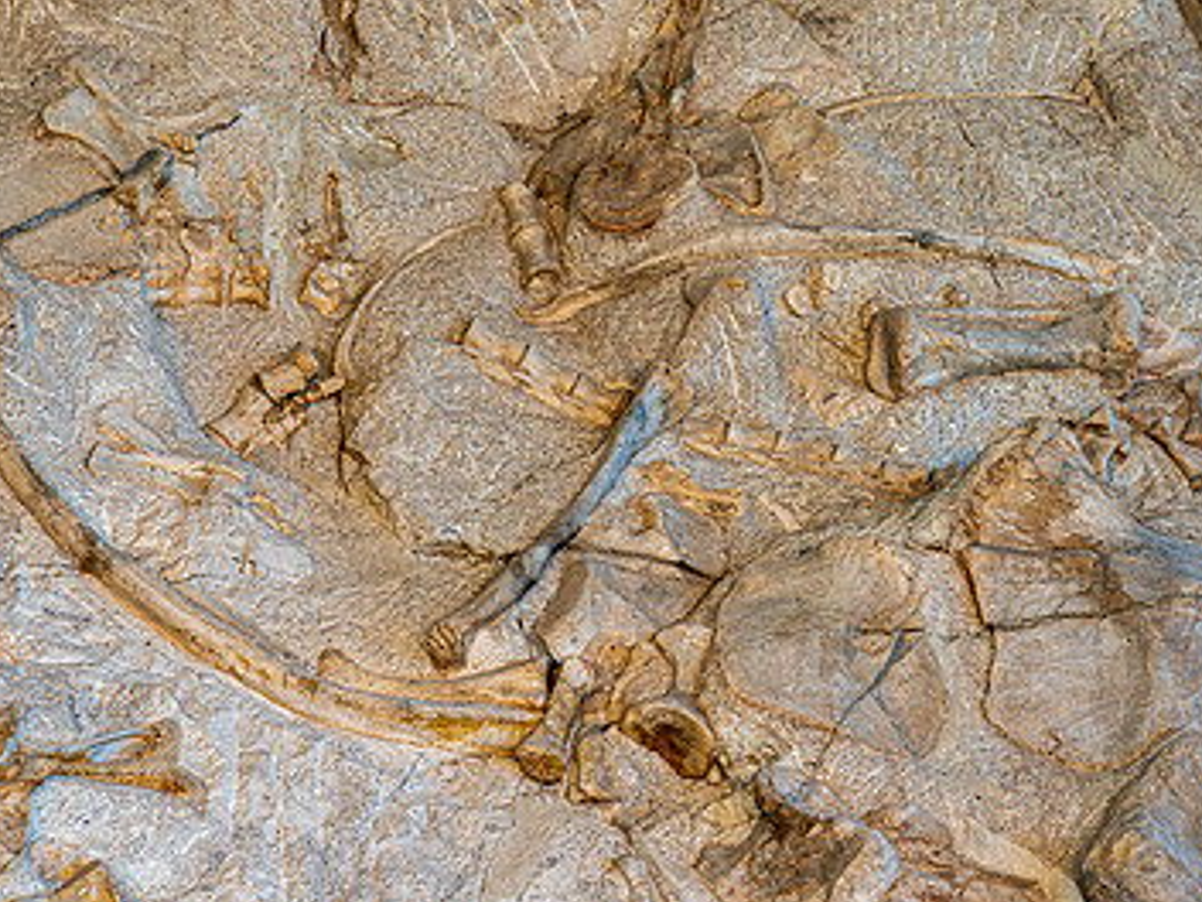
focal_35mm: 111
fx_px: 3854
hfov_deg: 17.6
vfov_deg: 13.3
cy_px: 521
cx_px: 925
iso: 640
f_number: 4
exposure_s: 1/160
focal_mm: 70
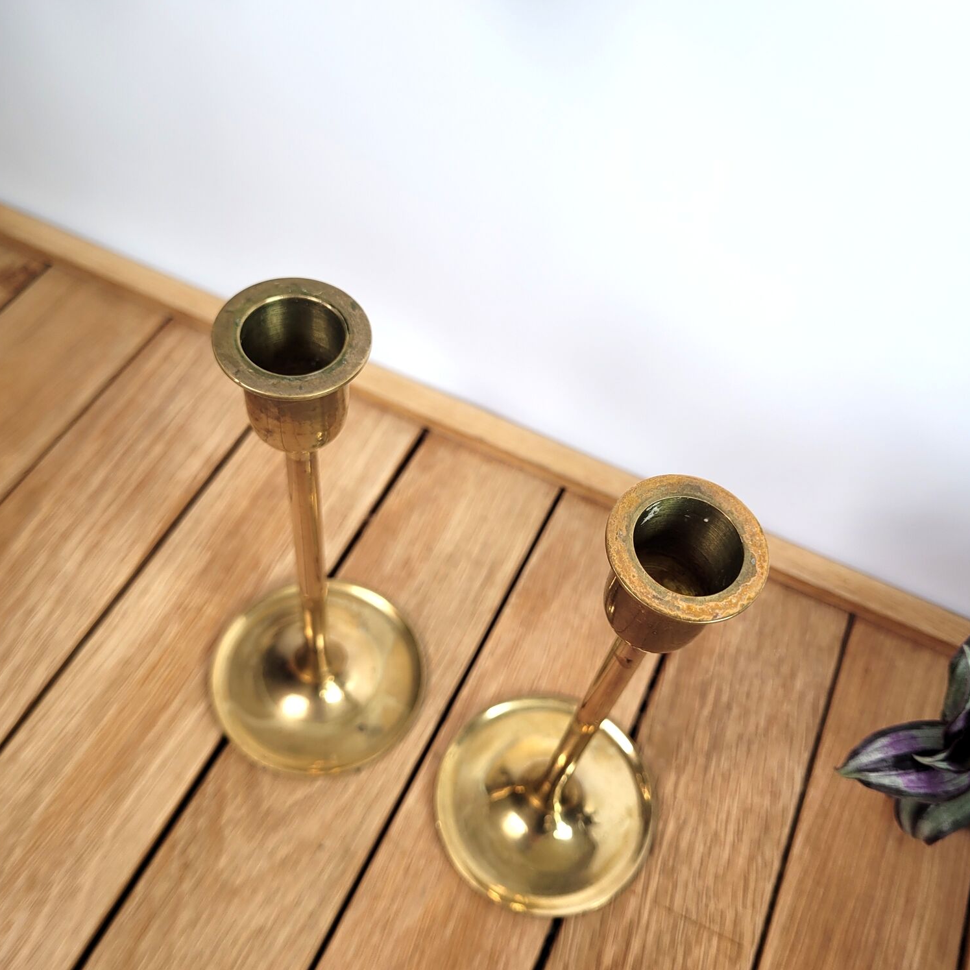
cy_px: 461
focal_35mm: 31
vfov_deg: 52.5
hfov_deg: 52.5
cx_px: 483
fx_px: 983
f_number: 1.8
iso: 50
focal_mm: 5.4
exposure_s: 1/100
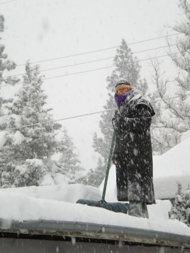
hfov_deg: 14.1
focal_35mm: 105
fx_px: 768
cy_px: 126
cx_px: 95
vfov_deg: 18.7
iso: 188
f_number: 5.7
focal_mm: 17.3
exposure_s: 1/125
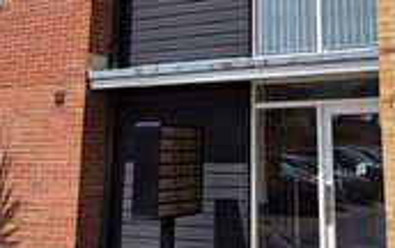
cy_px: -24
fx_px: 604
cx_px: 282
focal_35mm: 56
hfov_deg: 35.6
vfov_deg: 22.0
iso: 50
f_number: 2.2
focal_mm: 2.2
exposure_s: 1/3000
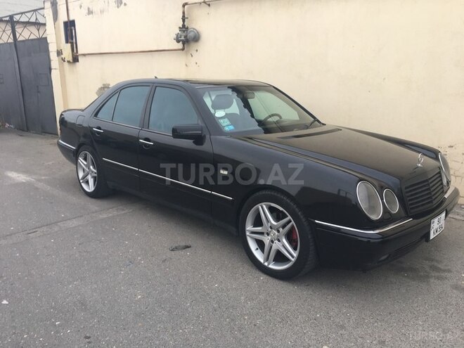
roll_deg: +0.5
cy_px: 174
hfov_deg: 61.7
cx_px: 232
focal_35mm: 29
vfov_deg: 48.2
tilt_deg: -14.3
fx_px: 389
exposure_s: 1/50
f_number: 2.2
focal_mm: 4.15
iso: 32
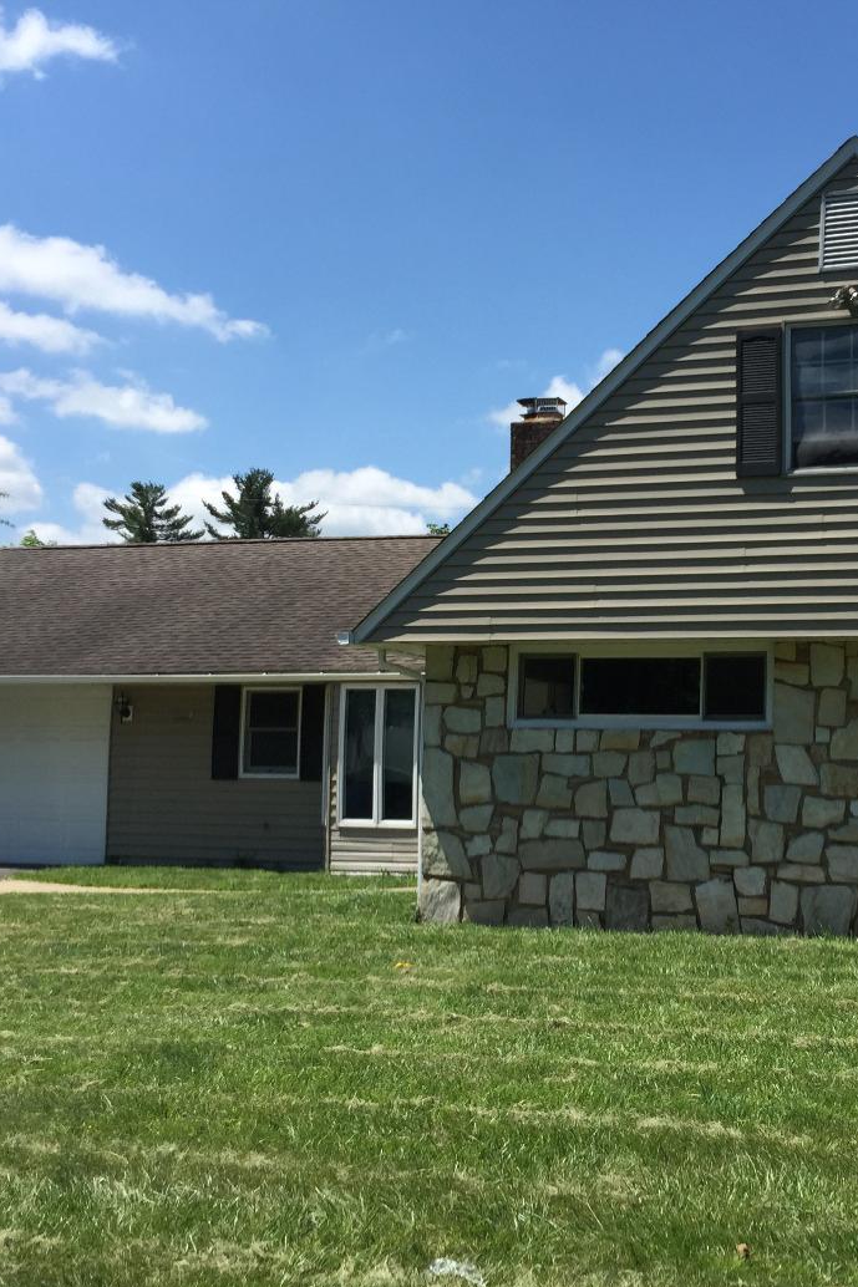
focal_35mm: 42
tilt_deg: +5.8
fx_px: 1502
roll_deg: -2.6
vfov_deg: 46.4
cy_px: 671
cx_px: 618
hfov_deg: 31.4
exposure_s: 1/1980
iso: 32
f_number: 2.2
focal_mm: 4.15
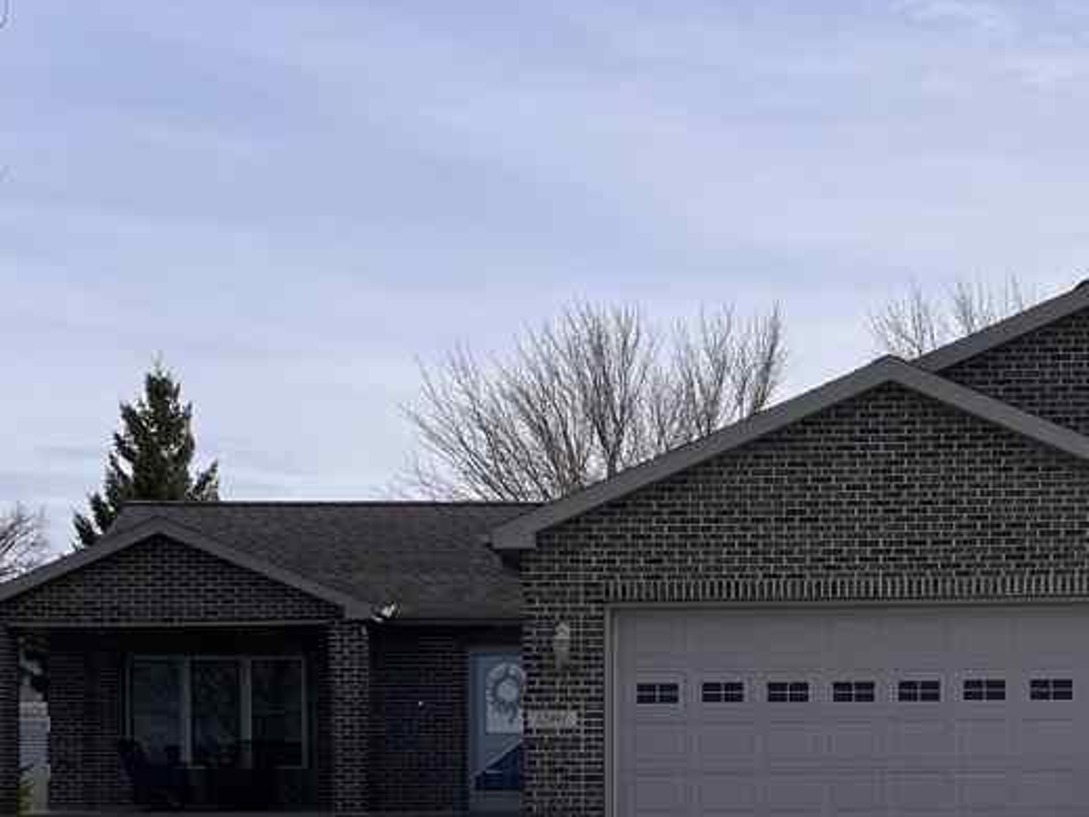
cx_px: 720
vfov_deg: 21.9
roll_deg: +0.5
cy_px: 853
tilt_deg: -2.2
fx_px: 2013
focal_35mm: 64
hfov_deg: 30.1
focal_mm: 5.1
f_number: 1.6
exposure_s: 1/3311
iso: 50
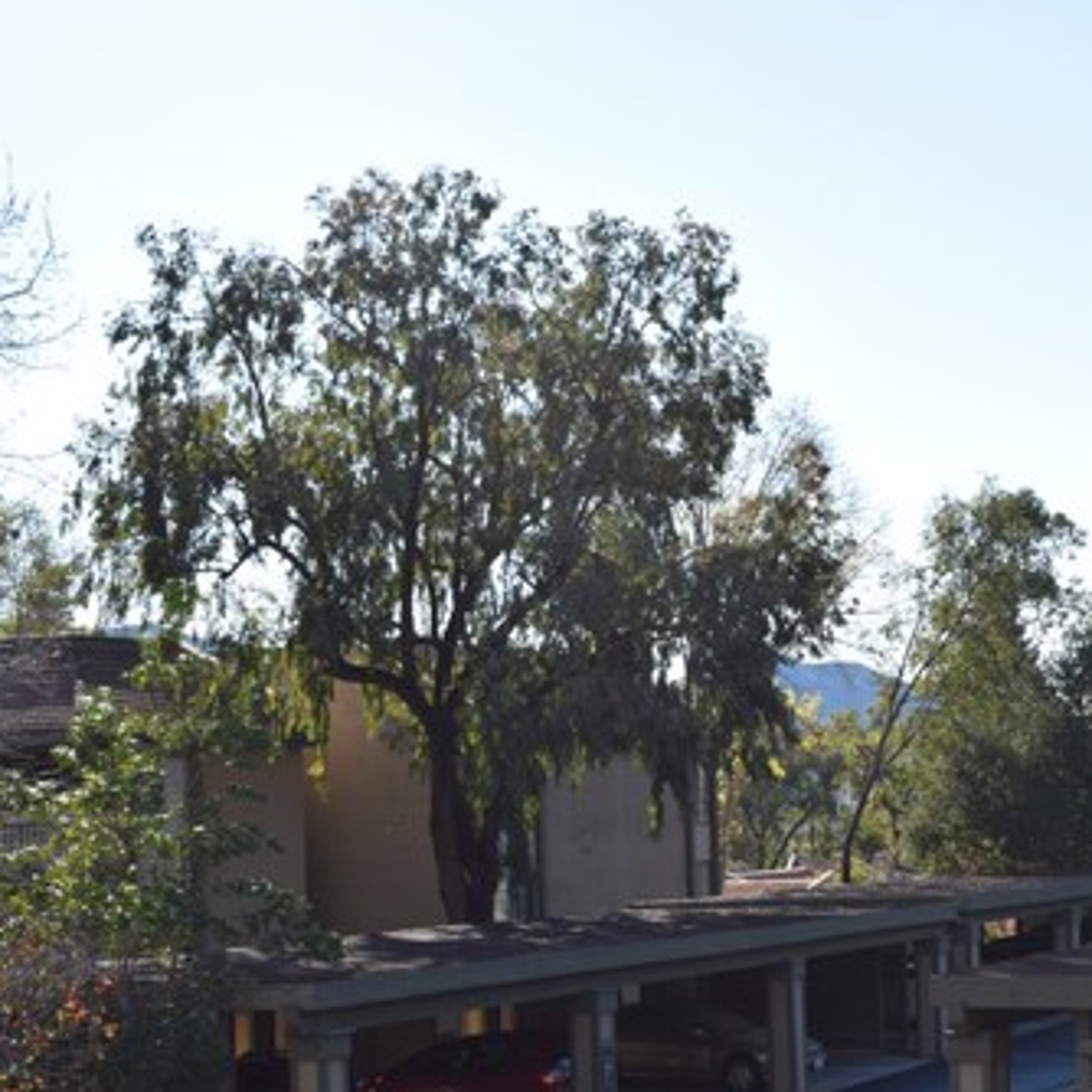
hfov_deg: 23.7
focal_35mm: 71
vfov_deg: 24.3
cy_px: 672
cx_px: 984
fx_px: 2527
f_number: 8
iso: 100
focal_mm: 29
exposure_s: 1/200
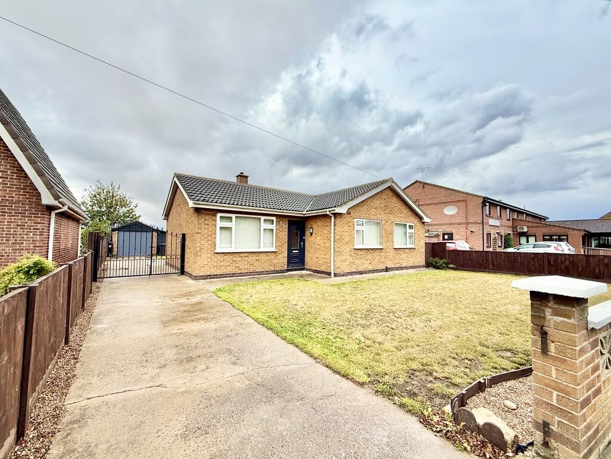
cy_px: 230
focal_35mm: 14
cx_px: 306
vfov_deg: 85.7
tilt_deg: +3.3
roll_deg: +0.0
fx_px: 247
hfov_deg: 102.1
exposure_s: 1/1001
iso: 50
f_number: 2.2
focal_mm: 2.22
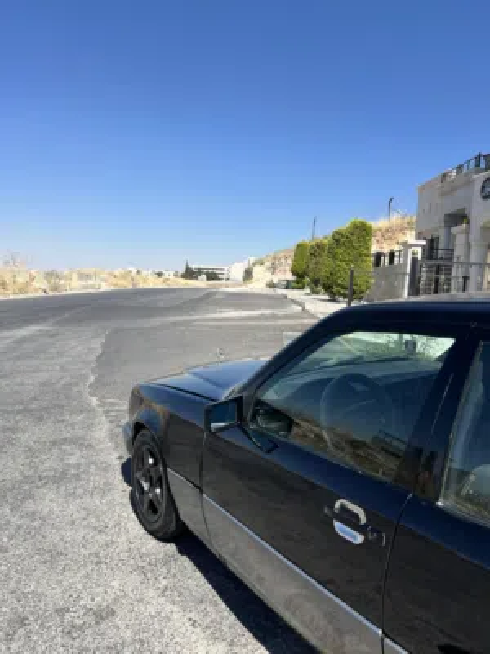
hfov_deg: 53.1
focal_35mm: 26
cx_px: 245
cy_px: 327
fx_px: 491
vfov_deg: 67.3
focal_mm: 5.7
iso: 50
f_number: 1.5
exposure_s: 1/4831
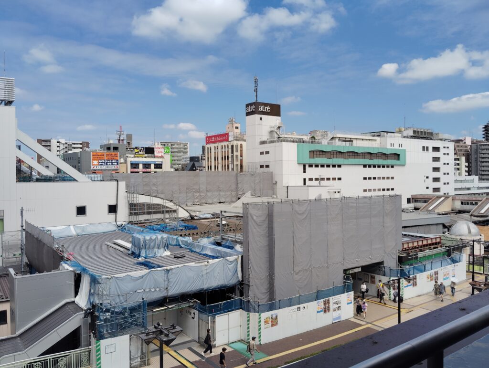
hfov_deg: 63.4
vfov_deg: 49.9
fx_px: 396
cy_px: 184
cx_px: 244
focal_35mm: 28
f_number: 1.8
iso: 50
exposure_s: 1/835
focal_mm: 4.22
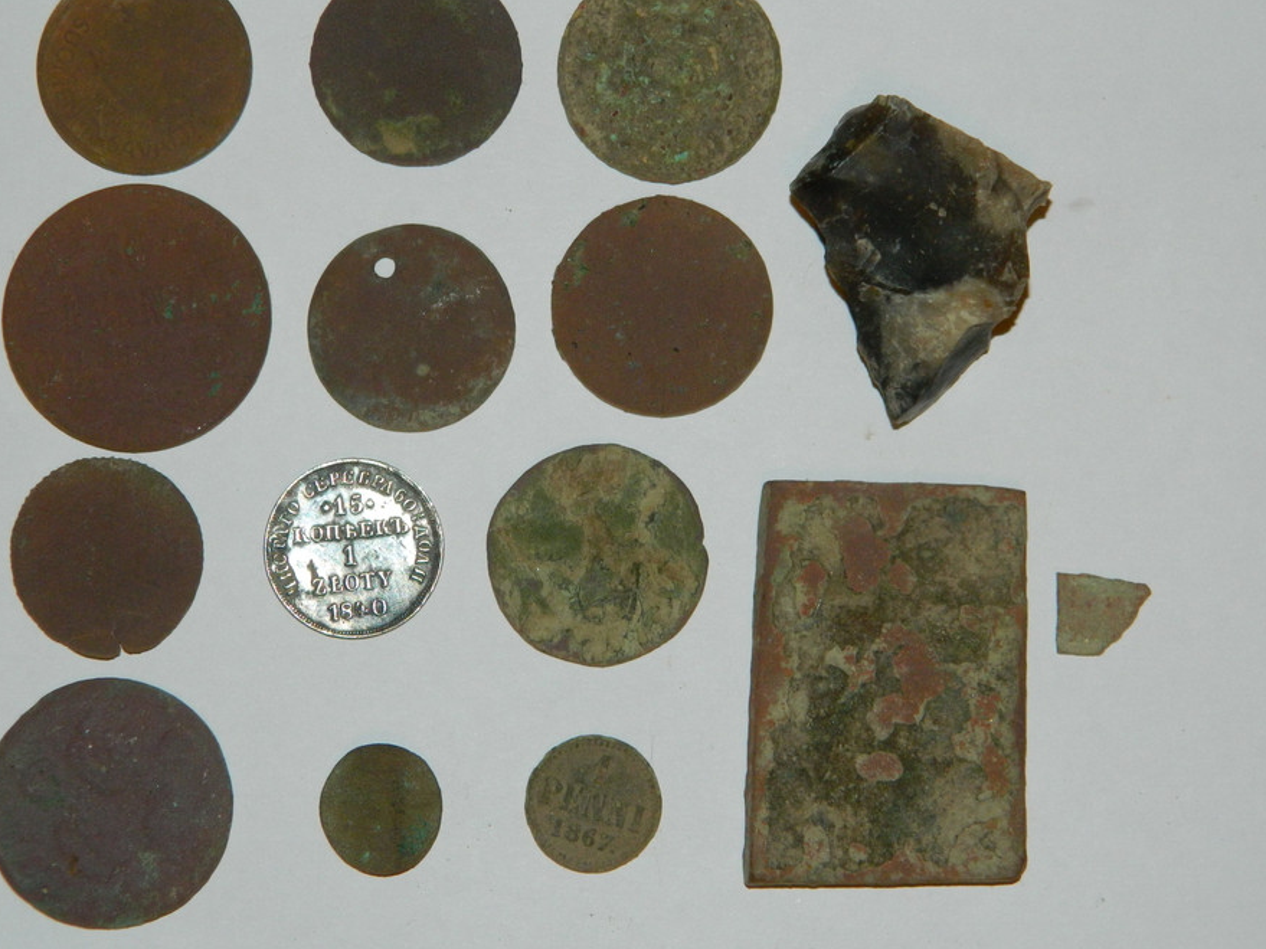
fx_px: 3730
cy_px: 480
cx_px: 643
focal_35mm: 102
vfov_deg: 14.5
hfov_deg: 19.3
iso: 200
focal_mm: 15.1
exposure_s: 1/50
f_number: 4.2
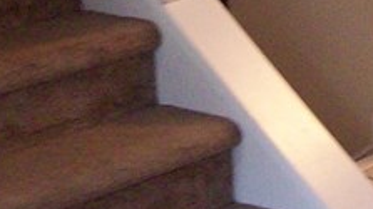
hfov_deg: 12.0
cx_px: 221
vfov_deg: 6.5
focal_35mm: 180
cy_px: -200
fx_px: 1779
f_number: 2.7
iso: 160
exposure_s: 1/9.77
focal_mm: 6
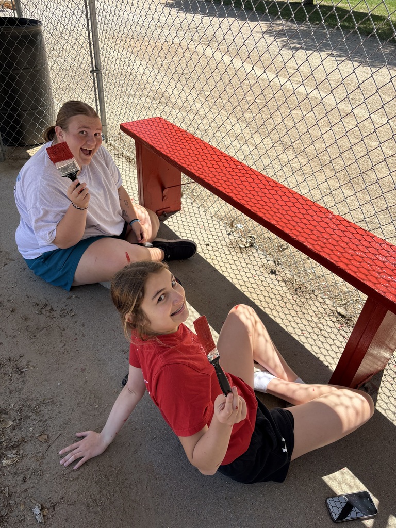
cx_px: 198
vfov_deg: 67.3
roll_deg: -3.6
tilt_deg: -37.1
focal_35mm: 26
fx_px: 397
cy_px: 264
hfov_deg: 53.1
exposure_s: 1/1484
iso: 50
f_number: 1.6
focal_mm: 5.96
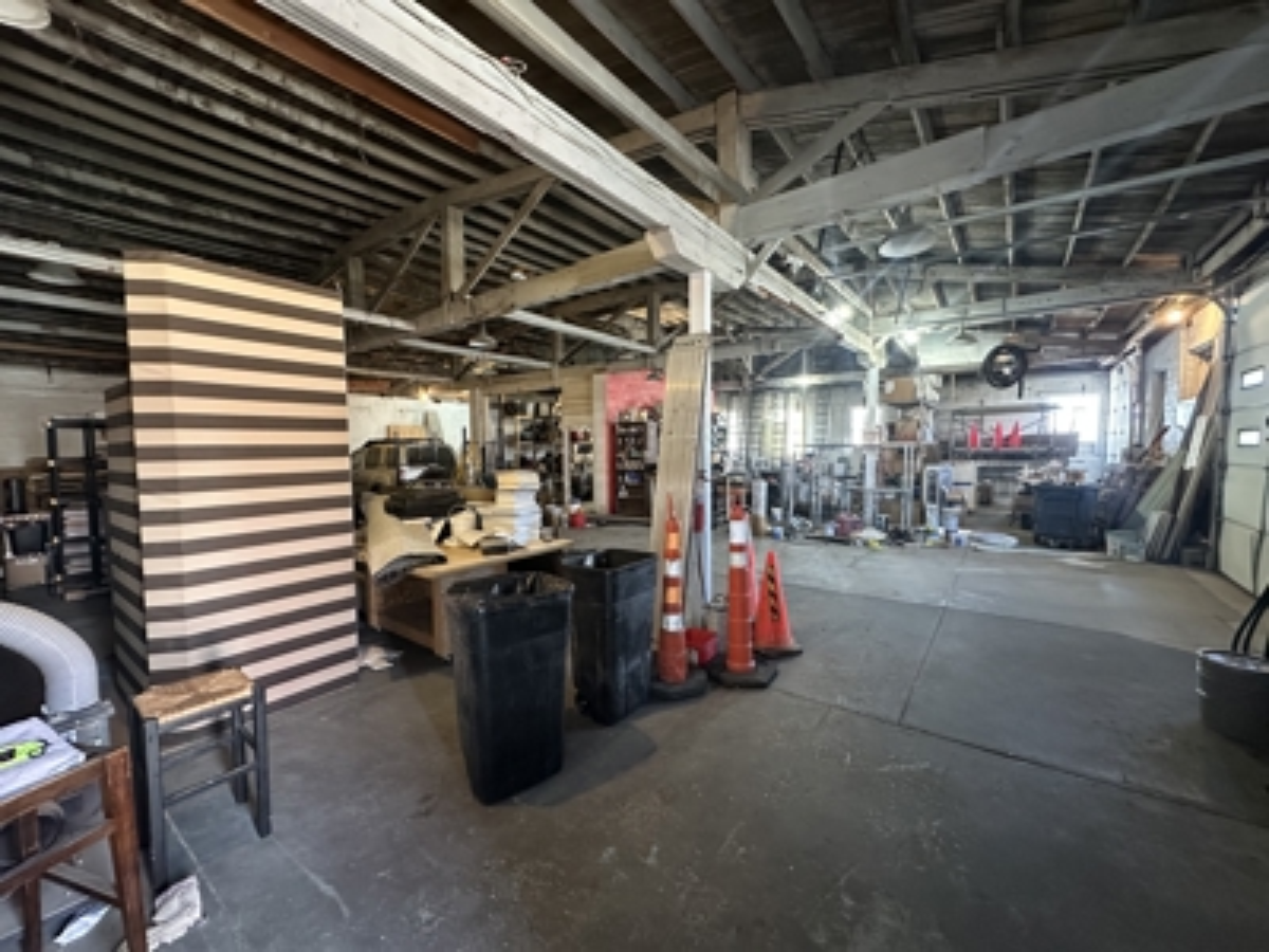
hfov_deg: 102.1
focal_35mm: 14
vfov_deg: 85.7
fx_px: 513
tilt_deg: -3.3
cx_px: 634
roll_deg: +0.1
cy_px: 476
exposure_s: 1/60
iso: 1000
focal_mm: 2.22
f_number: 2.2
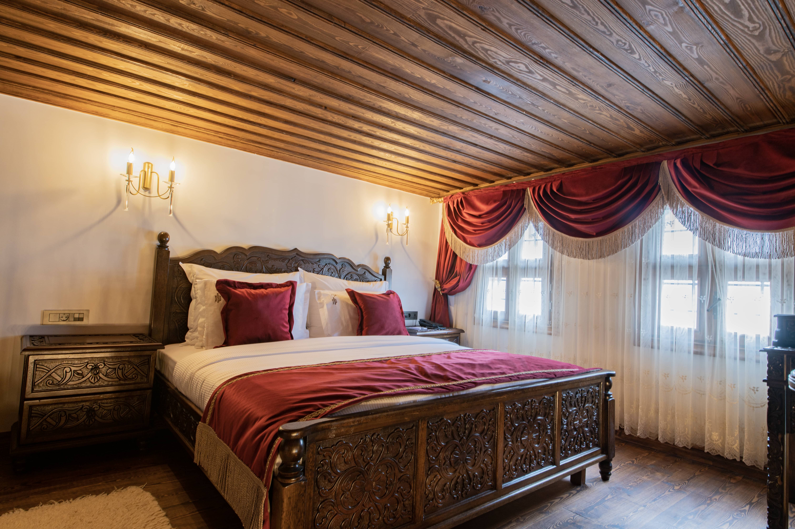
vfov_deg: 61.9
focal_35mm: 20
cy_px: 264
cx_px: 398
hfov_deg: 84.0
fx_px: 441
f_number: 16
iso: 100
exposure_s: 2.5
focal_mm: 20
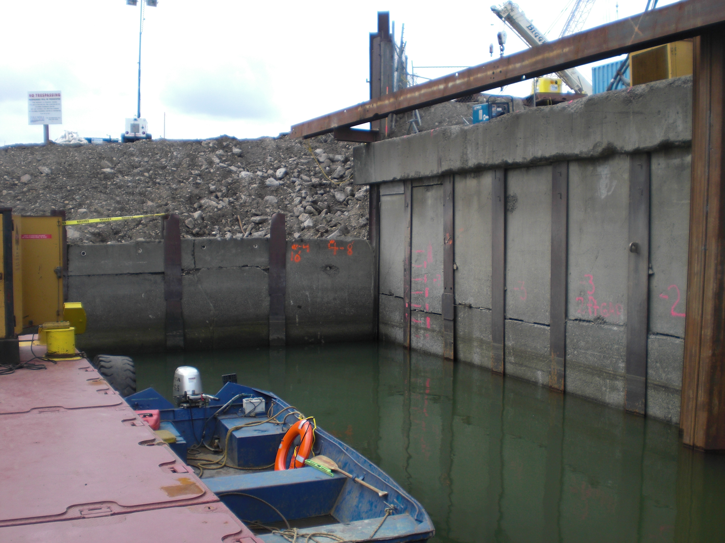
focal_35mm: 38
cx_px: 362
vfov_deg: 37.7
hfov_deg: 49.0
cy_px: 272
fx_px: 796
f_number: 3.1
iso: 64
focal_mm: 6.3
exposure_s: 1/320
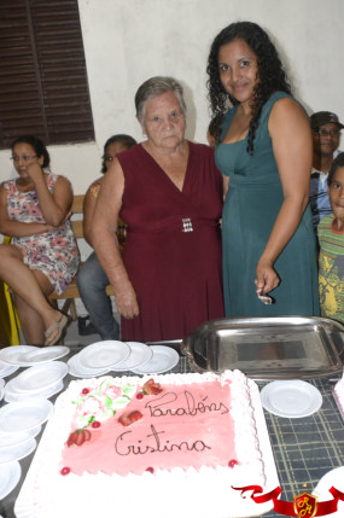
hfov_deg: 37.7
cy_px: 264
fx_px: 503
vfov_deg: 54.5
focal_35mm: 35
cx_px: 200
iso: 3200
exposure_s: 1/60
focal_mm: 20
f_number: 3.5
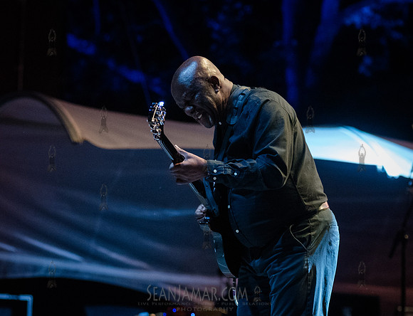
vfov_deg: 7.2
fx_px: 2508
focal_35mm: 209
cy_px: 108
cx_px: 241
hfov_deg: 9.4
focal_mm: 125
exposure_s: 1/500
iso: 6400
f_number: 3.5
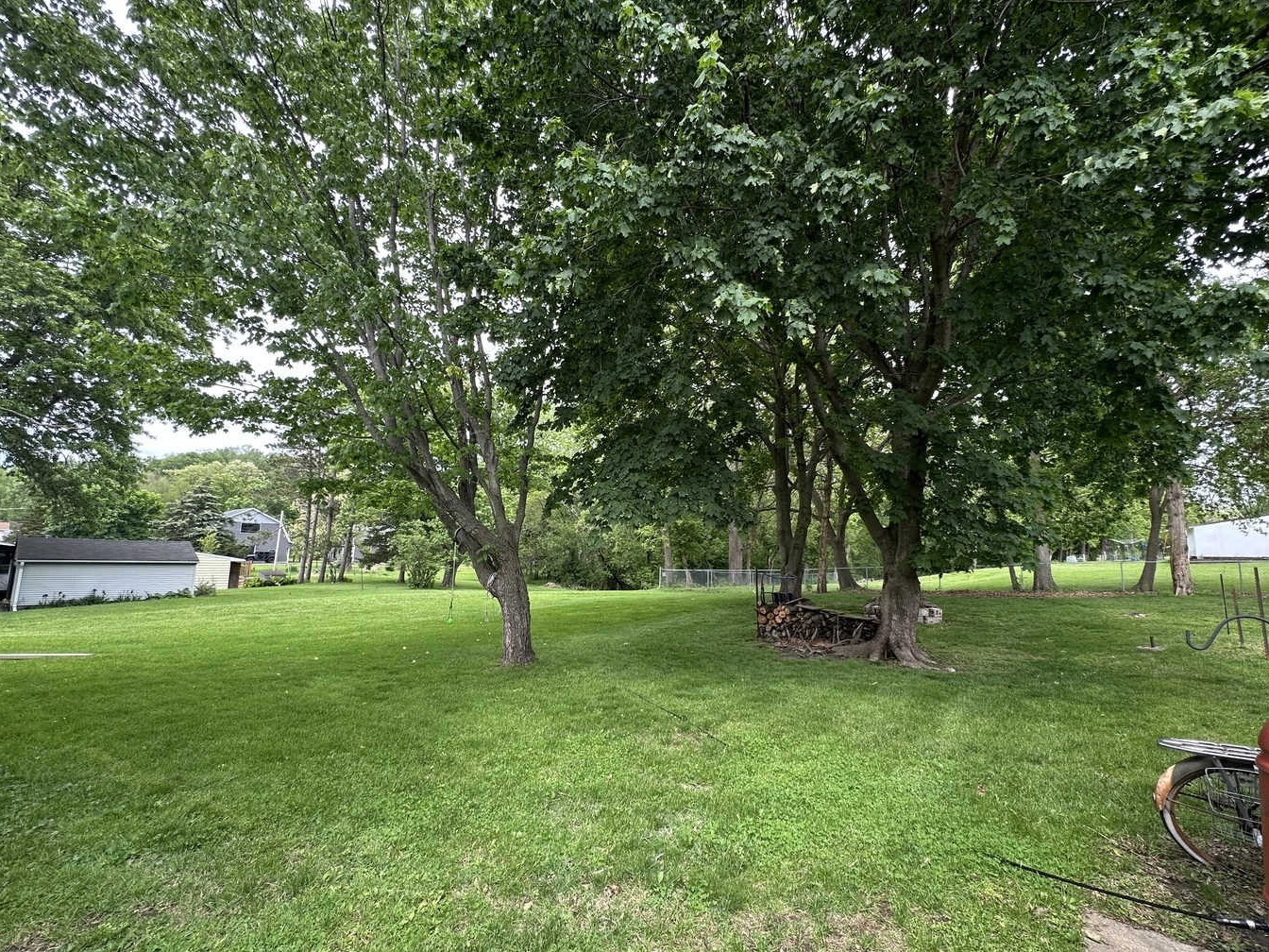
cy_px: 488
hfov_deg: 98.2
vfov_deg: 81.7
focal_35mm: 15
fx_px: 550
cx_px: 646
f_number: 2.2
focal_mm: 2.22
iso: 40
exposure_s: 1/161
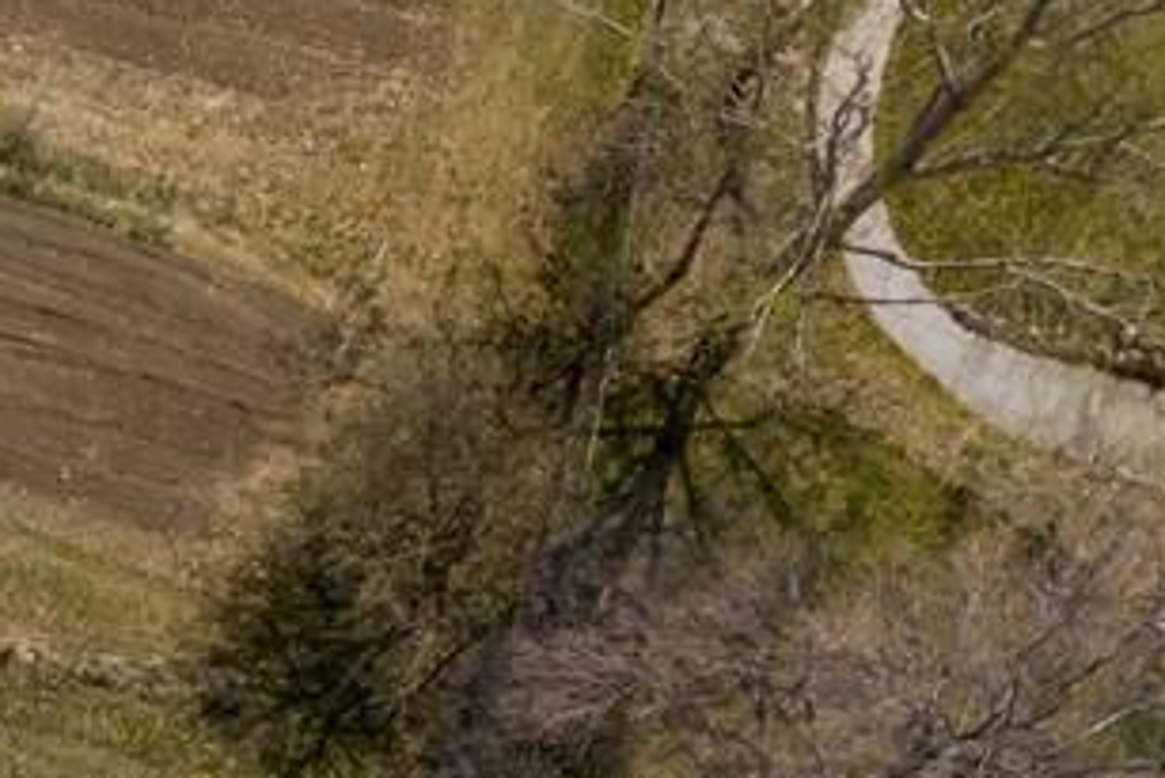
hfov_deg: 11.6
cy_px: 2047
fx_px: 4565
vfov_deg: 8.6
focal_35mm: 141
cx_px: -1765
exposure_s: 1/3000
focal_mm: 4.73
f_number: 2.2
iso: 100
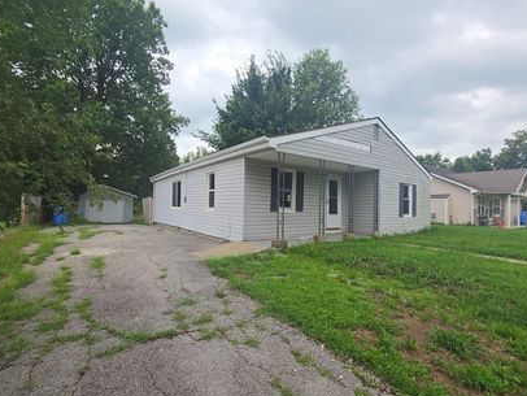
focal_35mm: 16
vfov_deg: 78.2
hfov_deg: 94.5
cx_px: 264
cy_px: 199
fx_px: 244
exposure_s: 1/120
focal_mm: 2.2
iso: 20
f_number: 1.9
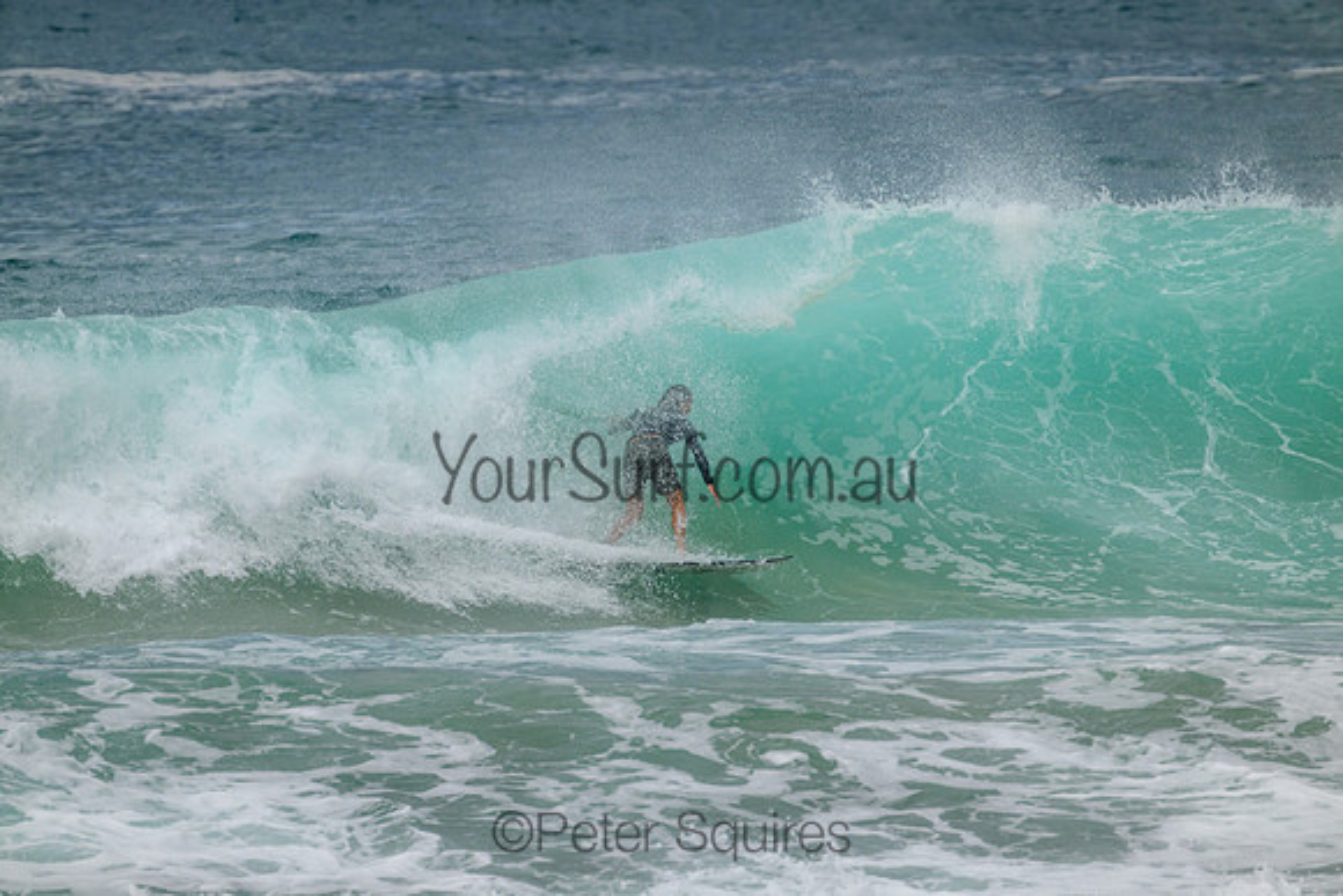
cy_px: 448
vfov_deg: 1.7
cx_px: 672
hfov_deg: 2.6
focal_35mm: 800
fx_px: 29850
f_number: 11
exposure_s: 1/2000
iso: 800
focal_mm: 800
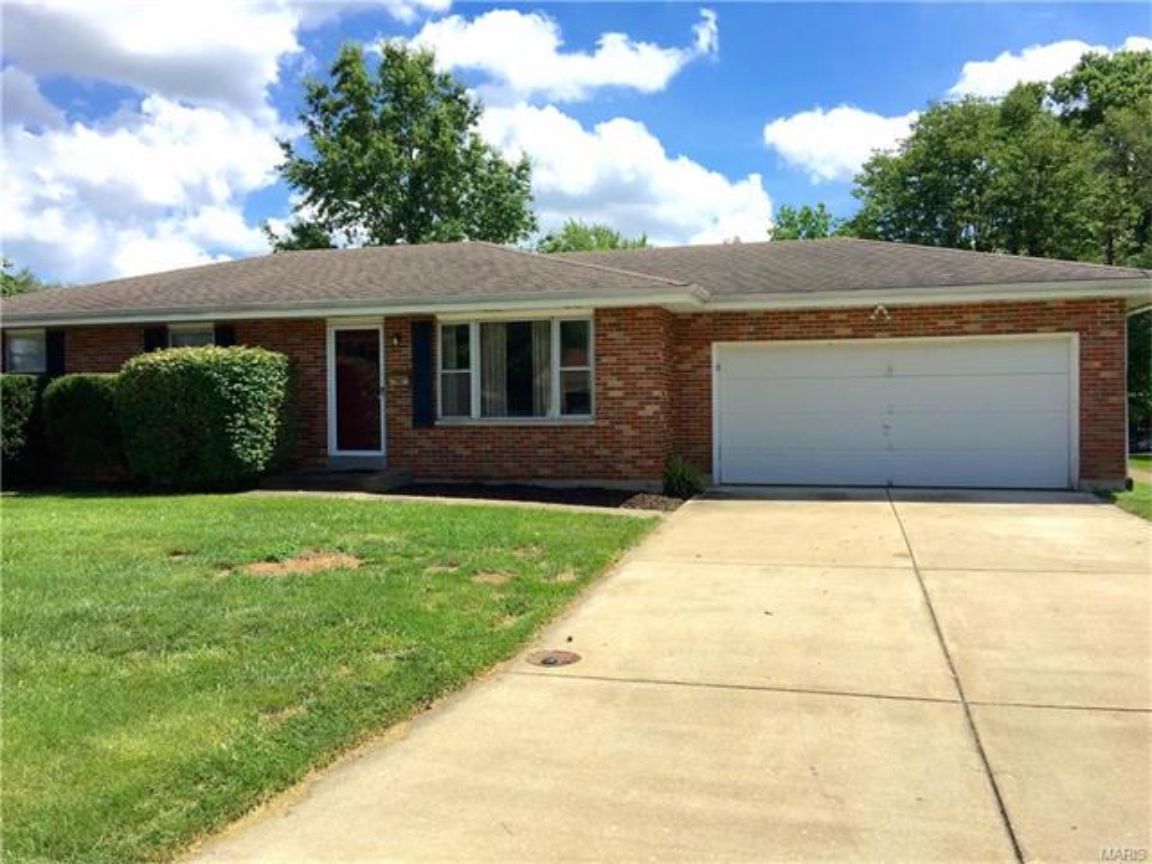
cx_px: 576
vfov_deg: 48.2
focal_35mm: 29
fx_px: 965
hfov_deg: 61.7
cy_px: 432
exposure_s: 1/2475
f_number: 2.2
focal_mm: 4.15
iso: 32
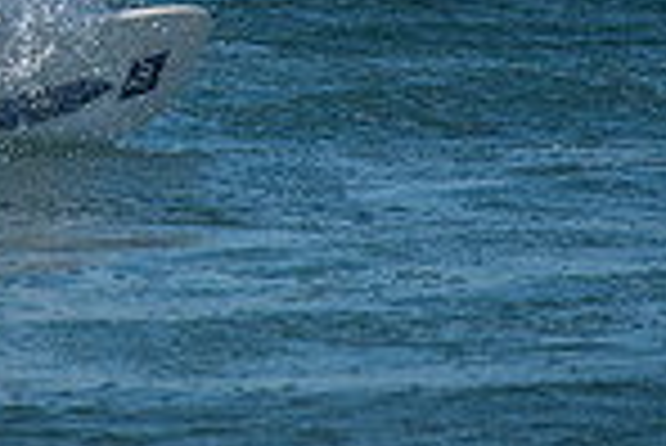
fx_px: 36165
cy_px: -268
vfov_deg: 0.7
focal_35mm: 1953
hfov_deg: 1.1
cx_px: -490
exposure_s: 1/1600
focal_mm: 500
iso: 200
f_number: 5.6
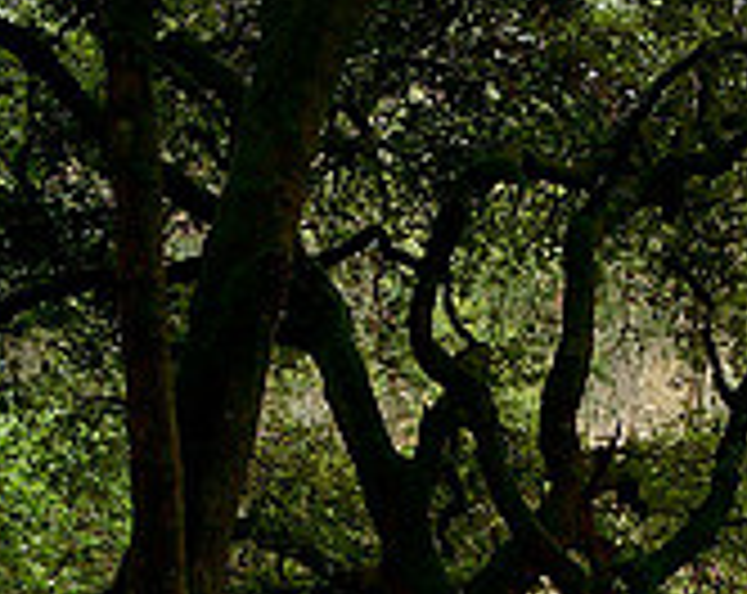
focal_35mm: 84
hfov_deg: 20.7
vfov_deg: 17.6
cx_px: 986
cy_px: 675
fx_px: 1845
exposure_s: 1/60
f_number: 5.6
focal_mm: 17
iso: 400
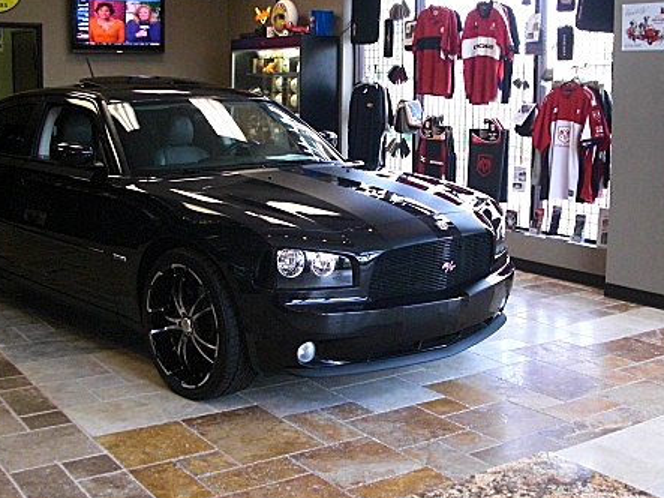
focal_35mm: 52
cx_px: 388
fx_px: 997
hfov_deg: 36.7
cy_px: 208
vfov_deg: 28.0
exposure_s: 1/125
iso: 400
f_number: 2.8
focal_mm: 6.3
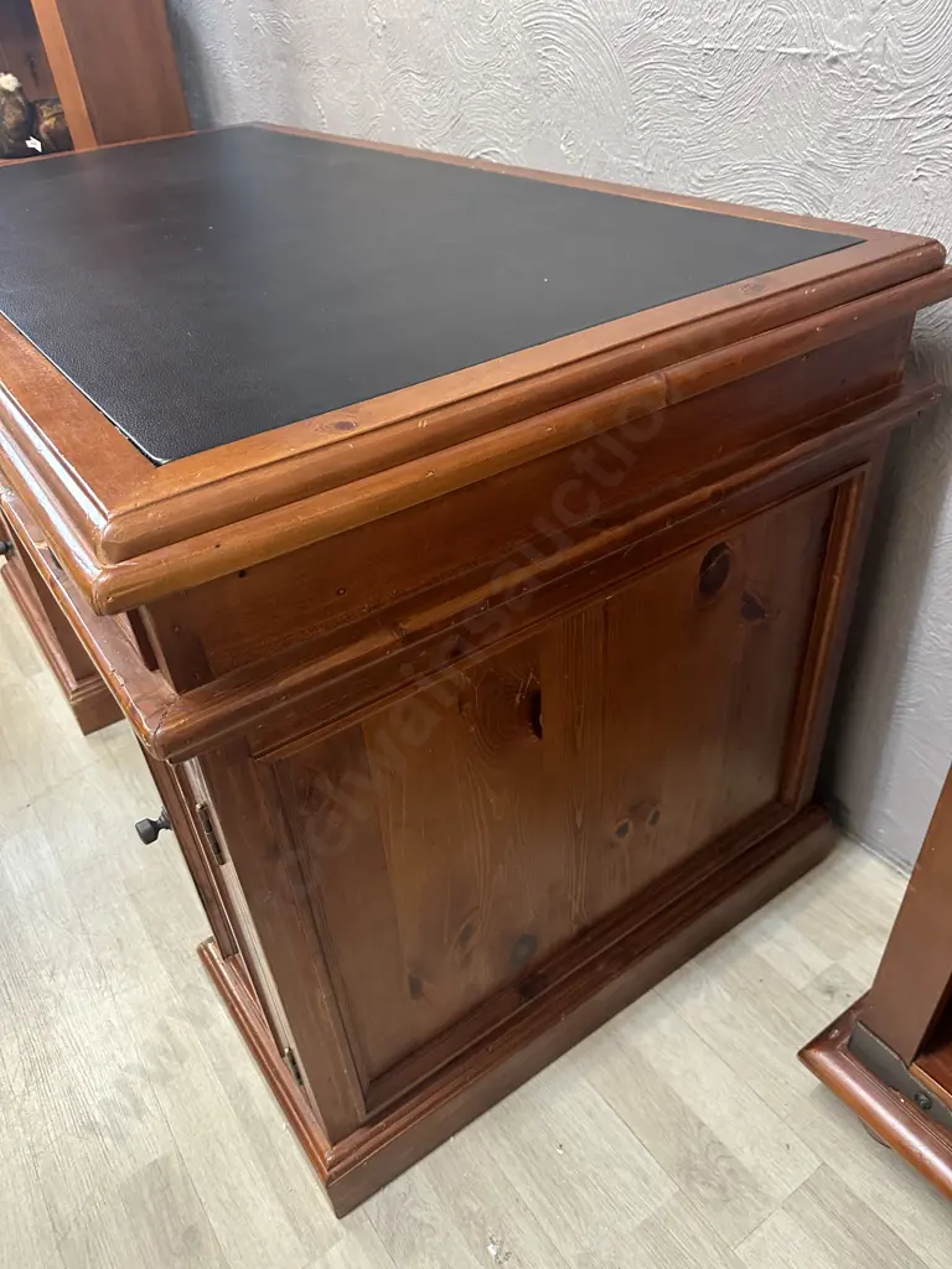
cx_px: 476
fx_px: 880
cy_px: 634
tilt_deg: -37.2
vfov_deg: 71.6
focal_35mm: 24
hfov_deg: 56.8
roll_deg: +4.4
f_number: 1.78
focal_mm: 6.86
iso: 320
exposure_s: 1/50
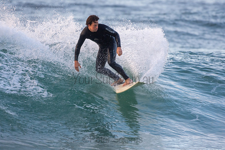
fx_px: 4688
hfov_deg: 2.7
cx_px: 112
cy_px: 75
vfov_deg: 1.8
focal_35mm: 750
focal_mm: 500
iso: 800
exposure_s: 1/500
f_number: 5.6
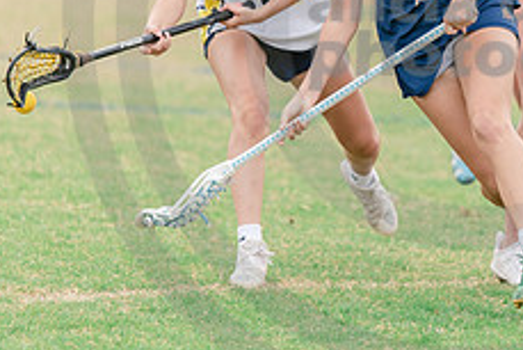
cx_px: 468
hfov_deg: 4.1
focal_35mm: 506
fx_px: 7355
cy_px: 26
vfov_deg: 2.7
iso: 320
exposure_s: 1/1250
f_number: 2.8
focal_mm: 200
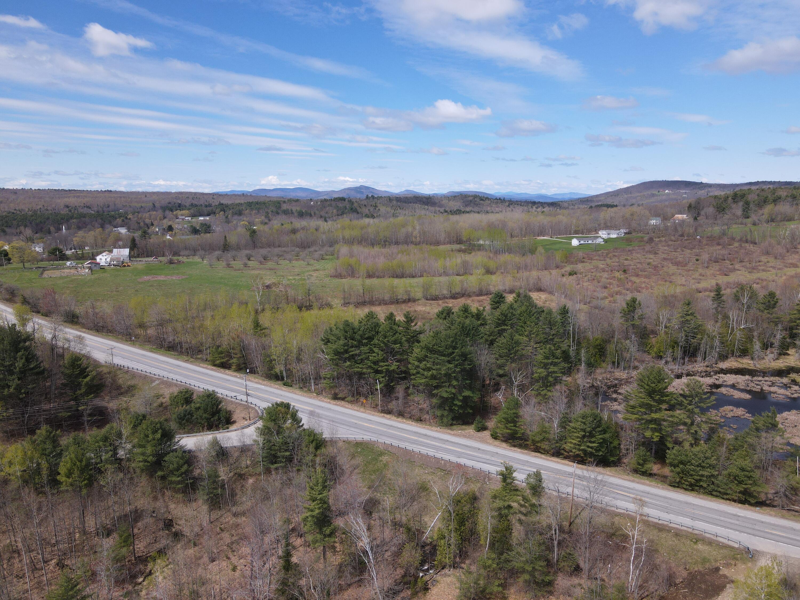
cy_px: 300
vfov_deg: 56.8
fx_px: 555
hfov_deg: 71.6
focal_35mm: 24
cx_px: 400
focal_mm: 4.5
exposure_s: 1/15
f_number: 2.8
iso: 130
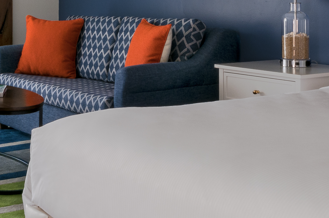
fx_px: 639
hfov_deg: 28.5
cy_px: -13
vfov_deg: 18.8
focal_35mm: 70
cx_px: 83
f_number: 22
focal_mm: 20
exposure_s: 1
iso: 200
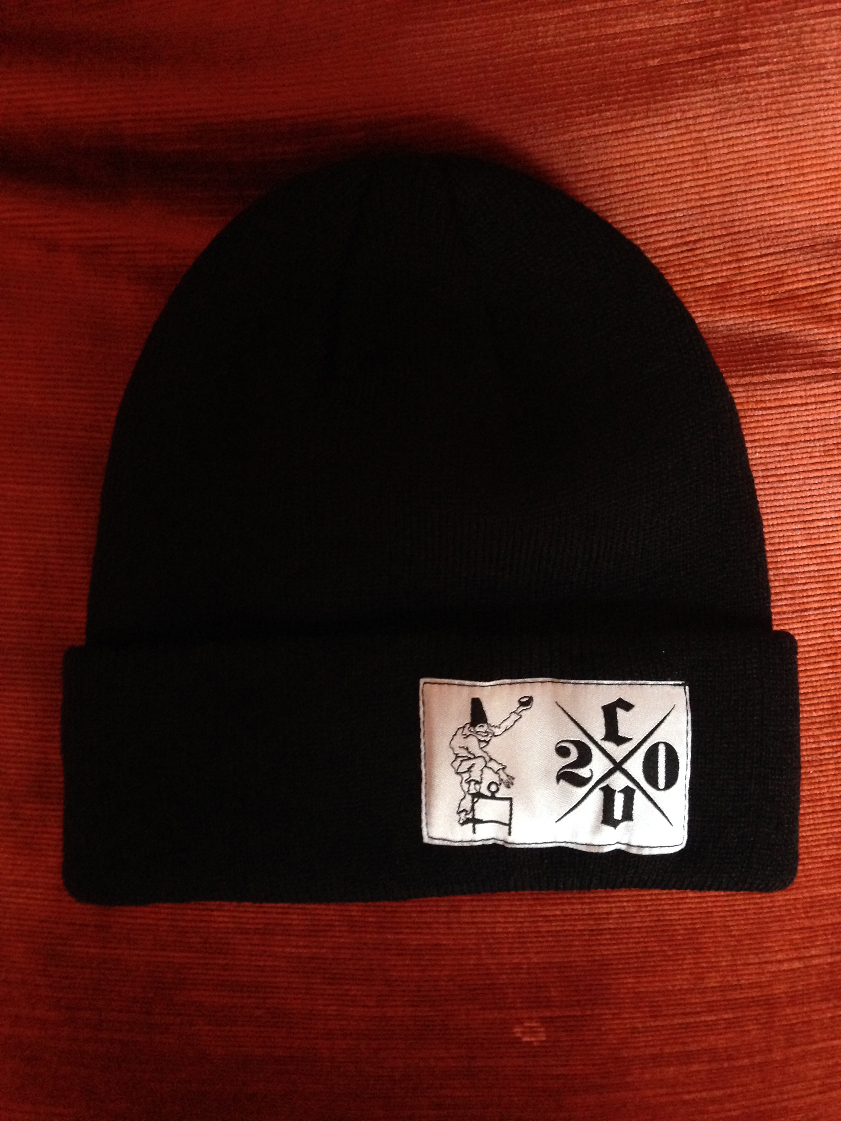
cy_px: 560
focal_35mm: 33
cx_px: 420
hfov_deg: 42.9
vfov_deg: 55.4
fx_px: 1069
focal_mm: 4.12
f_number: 2.4
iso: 400
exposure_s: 1/20
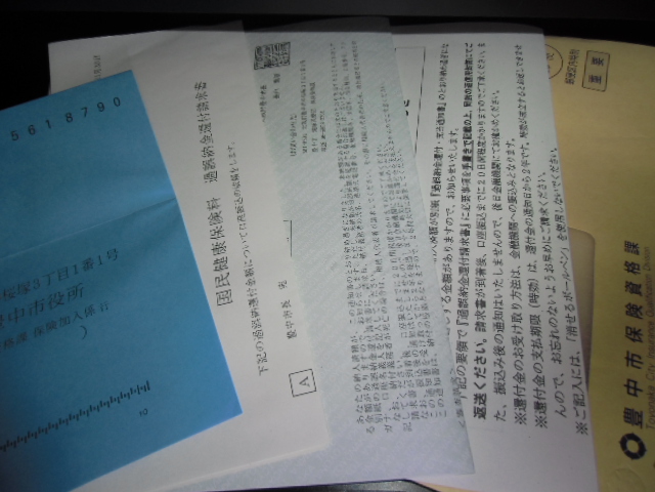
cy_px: 246
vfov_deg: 56.8
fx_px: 454
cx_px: 328
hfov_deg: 71.6
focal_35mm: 24
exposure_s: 1/50
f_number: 3
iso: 64
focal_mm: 4.24
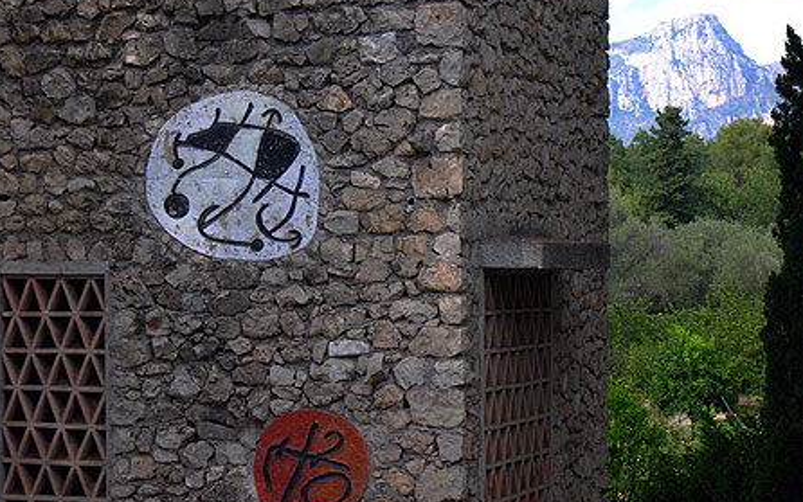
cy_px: 221
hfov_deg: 17.1
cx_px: 400
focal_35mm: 122
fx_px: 2671
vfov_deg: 10.7
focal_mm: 24
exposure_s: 1/304
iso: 100
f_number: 4.9
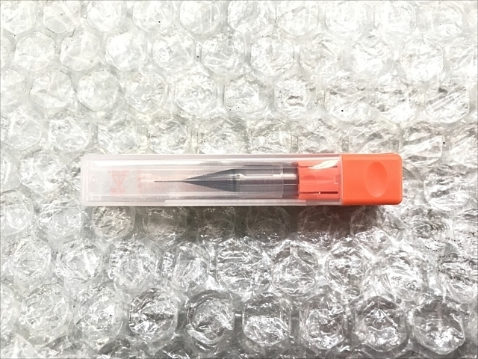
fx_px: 387
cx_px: 239
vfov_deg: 49.7
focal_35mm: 28
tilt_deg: -76.3
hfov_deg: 63.4
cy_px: 180
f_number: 1.8
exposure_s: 1/40
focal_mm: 3.99
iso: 32
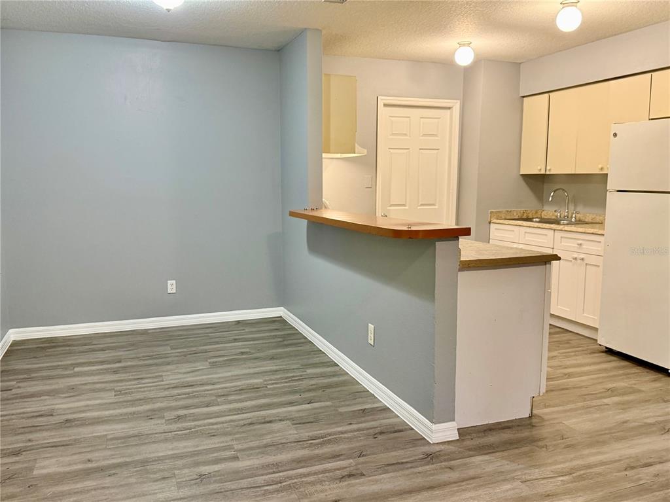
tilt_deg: -7.1
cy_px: 251
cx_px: 335
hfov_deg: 71.6
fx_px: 464
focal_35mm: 24
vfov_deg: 56.8
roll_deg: +1.1
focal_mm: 6.76
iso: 320
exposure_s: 1/60
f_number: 1.78
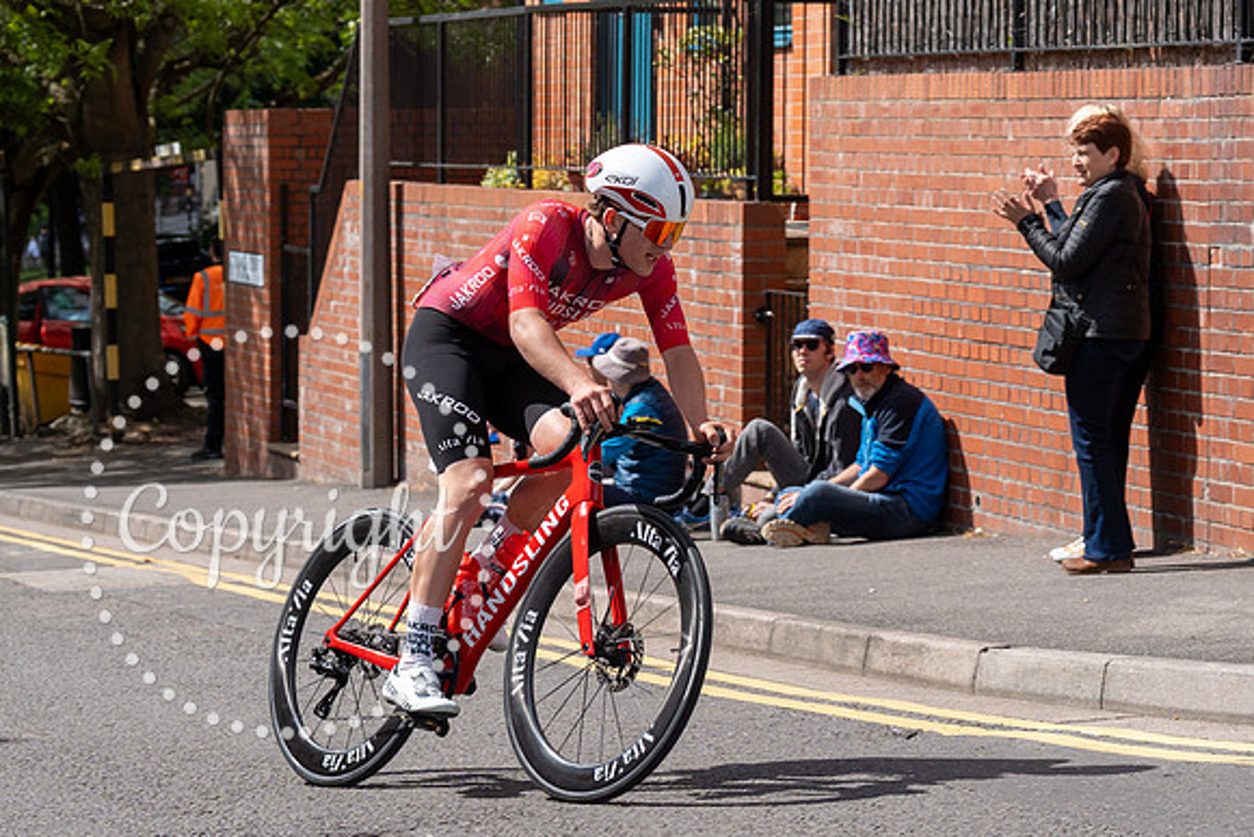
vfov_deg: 10.8
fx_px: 4437
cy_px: 327
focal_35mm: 127
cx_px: 707
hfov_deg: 16.1
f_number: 5.6
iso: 250
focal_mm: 70
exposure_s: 1/1000
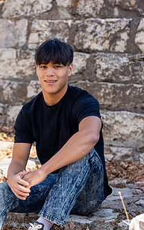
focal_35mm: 126
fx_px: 792
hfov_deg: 10.4
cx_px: 36
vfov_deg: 16.6
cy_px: 141
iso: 31
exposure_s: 1/200
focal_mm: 85
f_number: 3.2
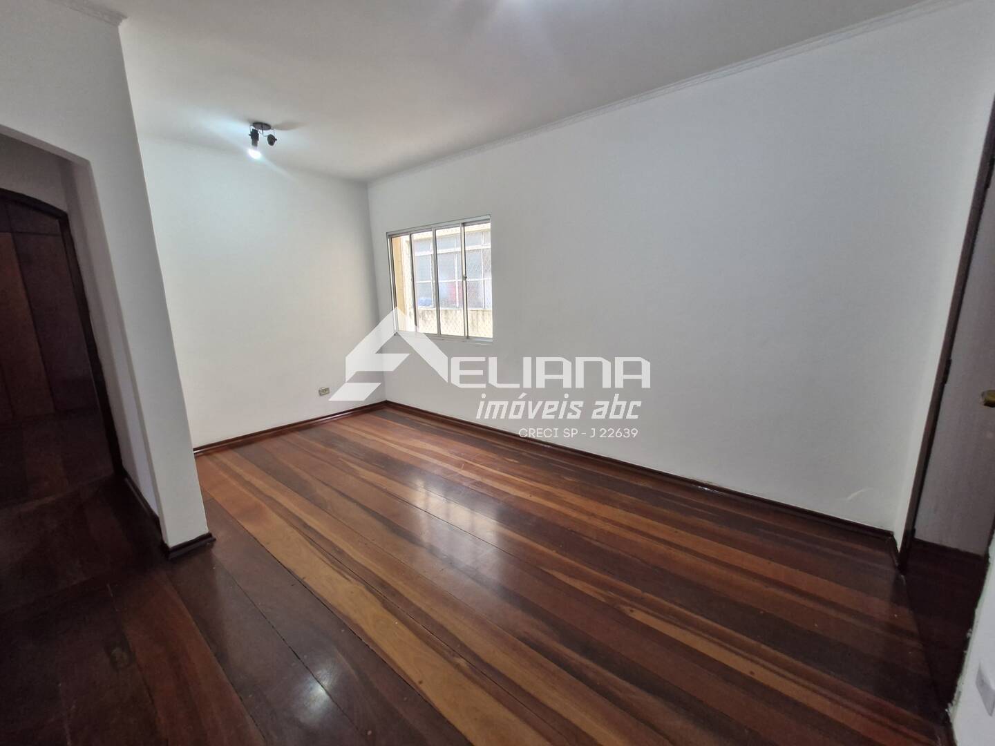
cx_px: 498
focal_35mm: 13
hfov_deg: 106.2
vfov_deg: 89.9
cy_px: 373
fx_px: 374
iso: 125
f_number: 2.2
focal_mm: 1.74
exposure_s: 1/60
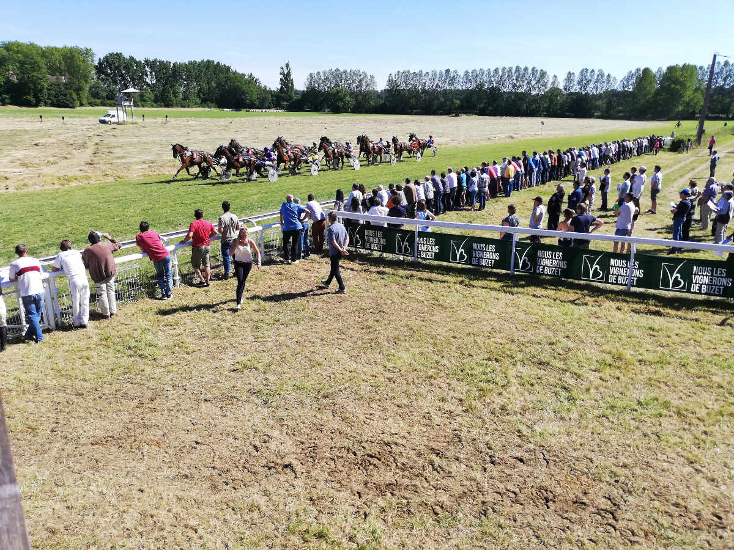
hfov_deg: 67.3
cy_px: 275
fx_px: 551
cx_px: 367
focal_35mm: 26
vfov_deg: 53.1
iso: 50
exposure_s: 1/612
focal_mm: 3.8
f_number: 2.2
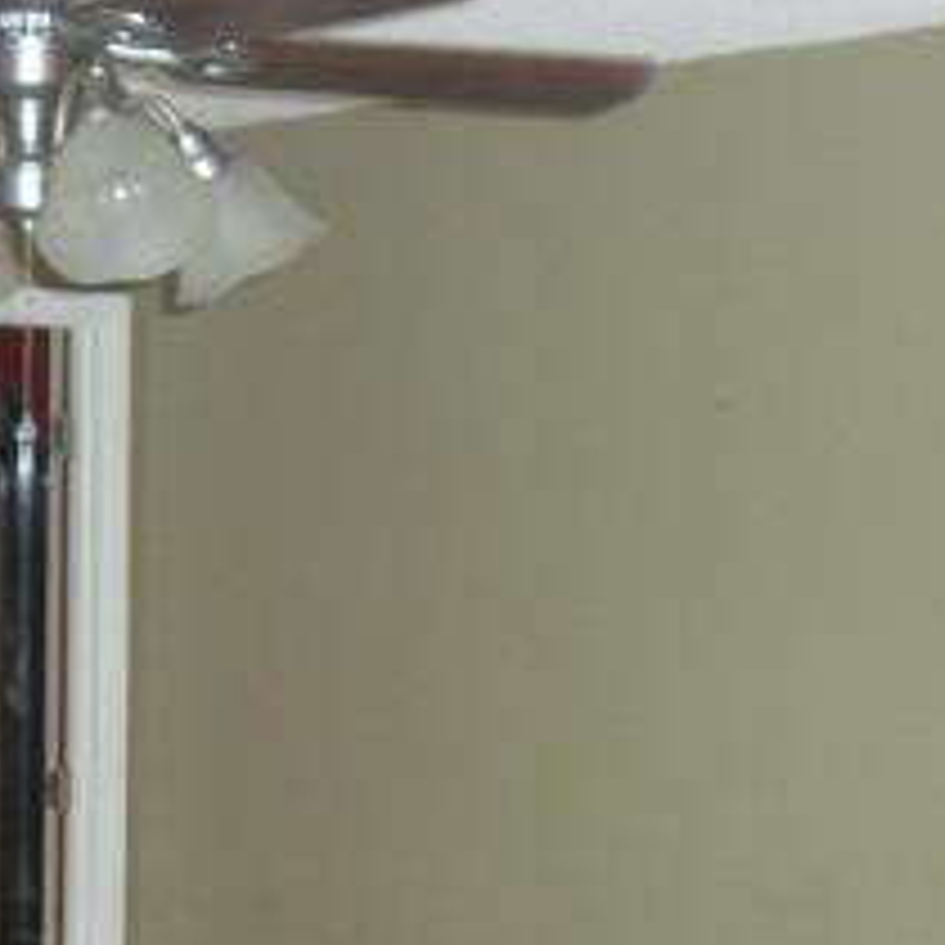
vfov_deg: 17.7
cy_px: 814
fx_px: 2996
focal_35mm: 97
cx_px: 68
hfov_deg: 17.6
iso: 400
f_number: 3.1
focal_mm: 6.3
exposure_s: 1/60
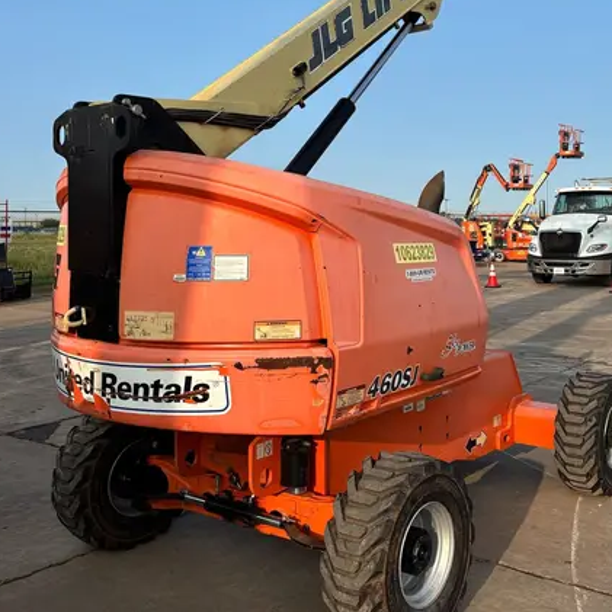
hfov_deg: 41.5
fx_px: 800
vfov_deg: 41.2
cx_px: 387
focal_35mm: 40
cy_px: 191
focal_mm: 5.96
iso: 50
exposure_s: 1/2105
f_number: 1.6
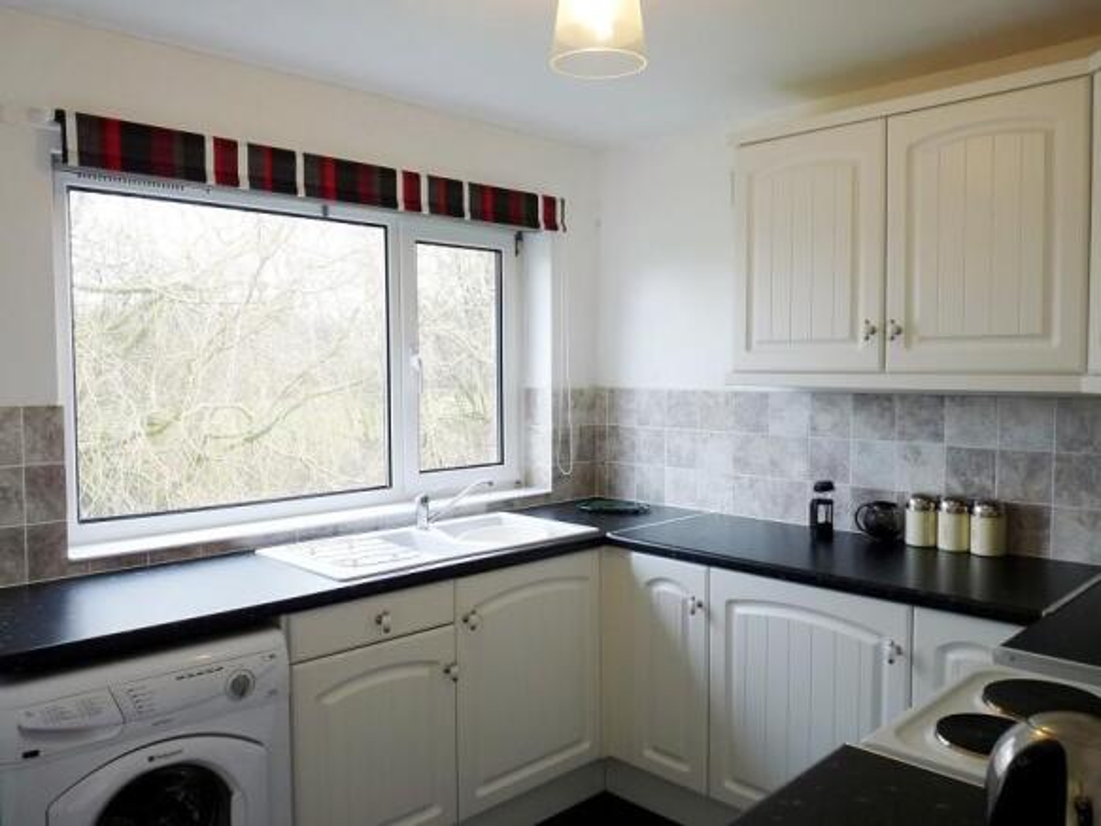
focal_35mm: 27
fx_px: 859
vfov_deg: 51.3
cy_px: 413
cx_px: 550
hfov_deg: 65.3
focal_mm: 4.8
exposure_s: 1/30
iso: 125
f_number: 2.8
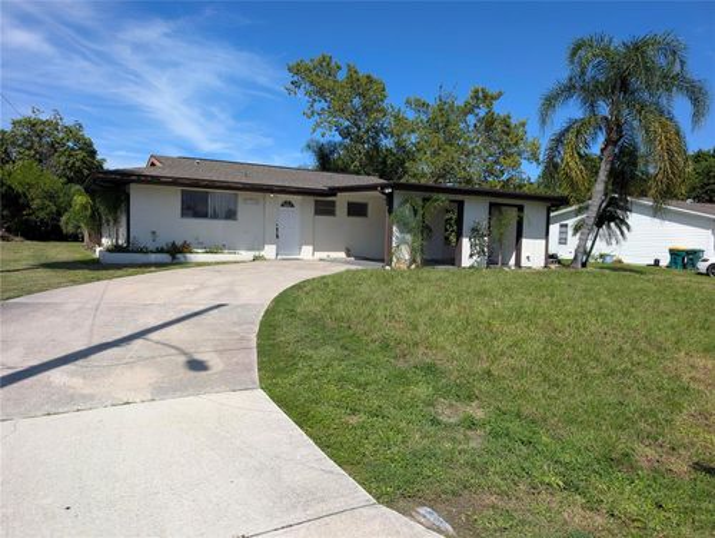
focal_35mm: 24
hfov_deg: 71.5
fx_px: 496
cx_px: 358
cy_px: 269
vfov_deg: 56.9
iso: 20
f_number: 1.68
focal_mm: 6.9
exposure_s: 1/1232
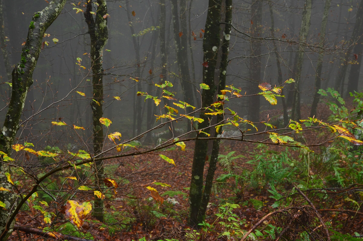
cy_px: 120
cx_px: 182
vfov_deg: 28.8
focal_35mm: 46
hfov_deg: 42.4
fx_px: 468
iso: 400
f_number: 9
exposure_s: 1/80
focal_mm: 31
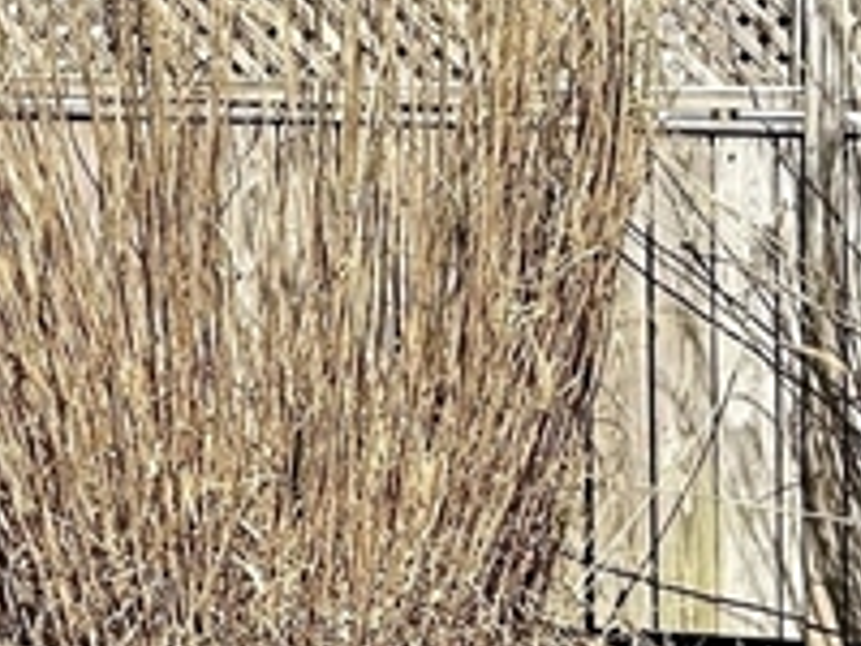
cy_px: -26
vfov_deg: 11.0
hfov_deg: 14.6
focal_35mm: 133
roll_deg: -1.0
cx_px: 30
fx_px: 3308
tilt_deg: +3.7
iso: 50
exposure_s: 1/5319
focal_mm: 5.7
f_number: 1.5
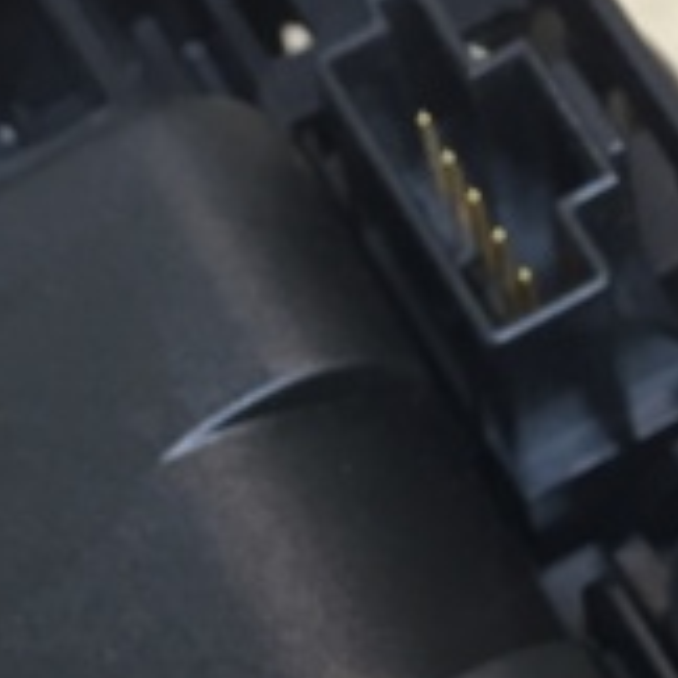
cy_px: 850
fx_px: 2238
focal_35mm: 101
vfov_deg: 16.4
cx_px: 653
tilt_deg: -79.0
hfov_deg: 16.9
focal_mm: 4.15
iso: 125
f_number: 2.2
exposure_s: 1/33
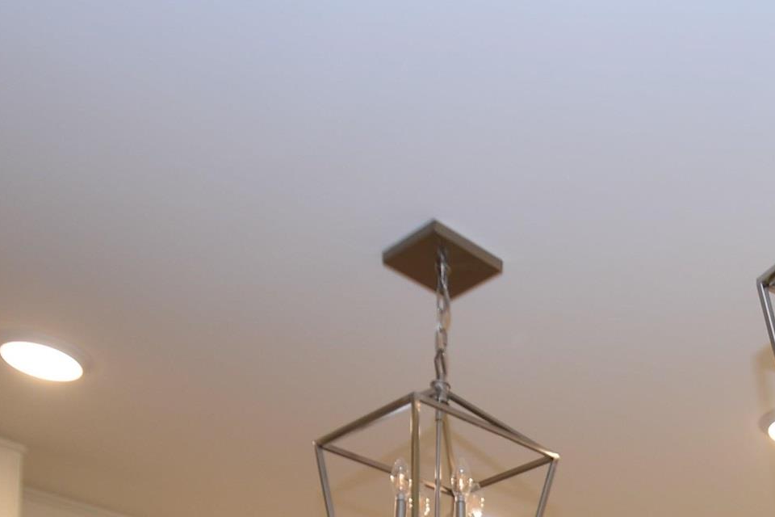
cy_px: 815
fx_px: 1033
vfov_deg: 22.2
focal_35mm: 48
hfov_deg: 38.2
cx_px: 705
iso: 200
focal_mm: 10
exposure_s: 1/60
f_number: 4
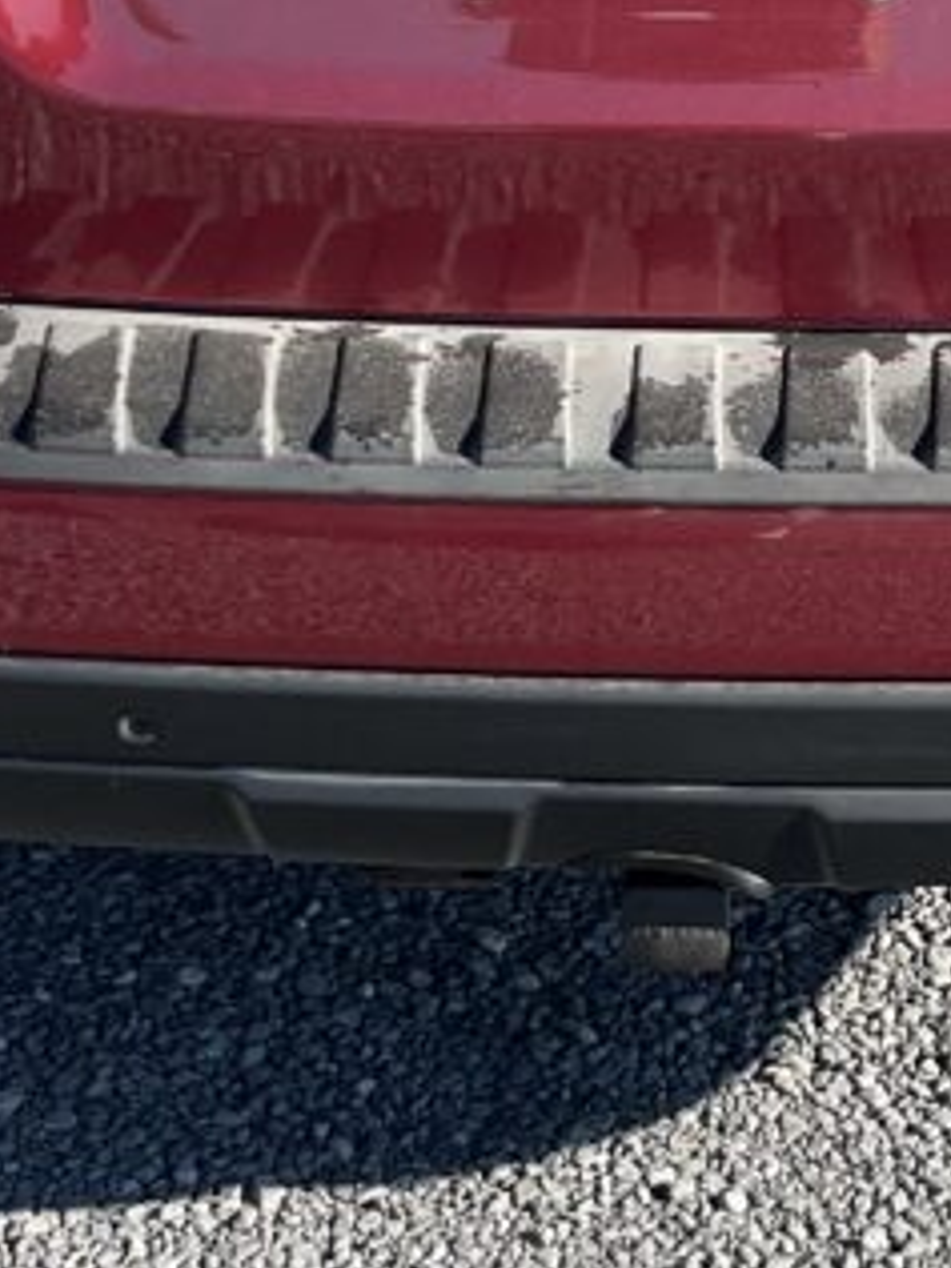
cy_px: 762
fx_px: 3443
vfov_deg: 20.8
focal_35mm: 94
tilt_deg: -31.4
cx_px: 654
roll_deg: -1.3
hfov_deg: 15.7
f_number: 1.8
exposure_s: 1/666
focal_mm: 3
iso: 16
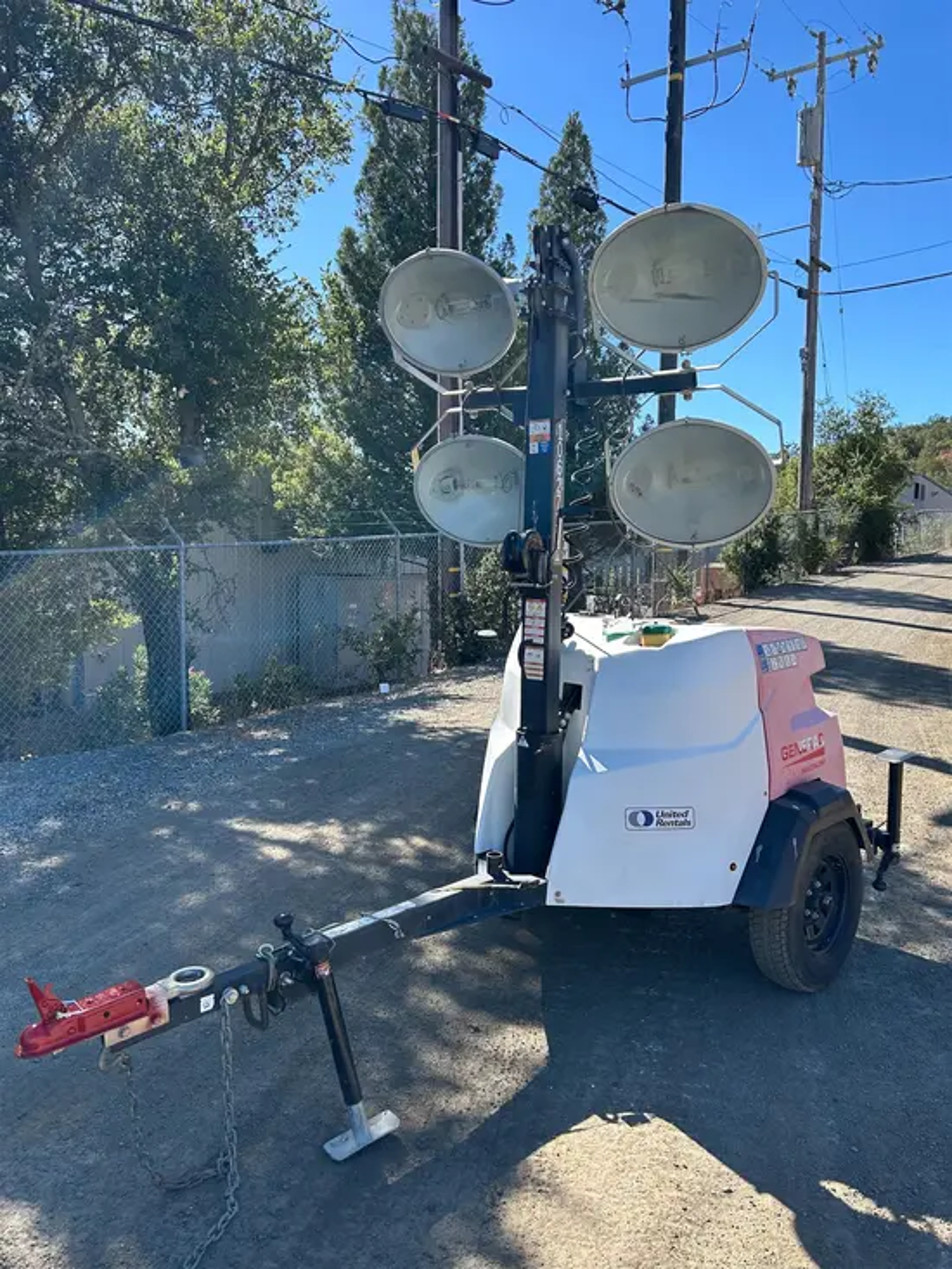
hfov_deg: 53.1
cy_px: 634
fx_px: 953
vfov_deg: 67.3
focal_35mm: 26
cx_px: 476
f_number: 1.5
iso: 50
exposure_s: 1/1575
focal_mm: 5.7
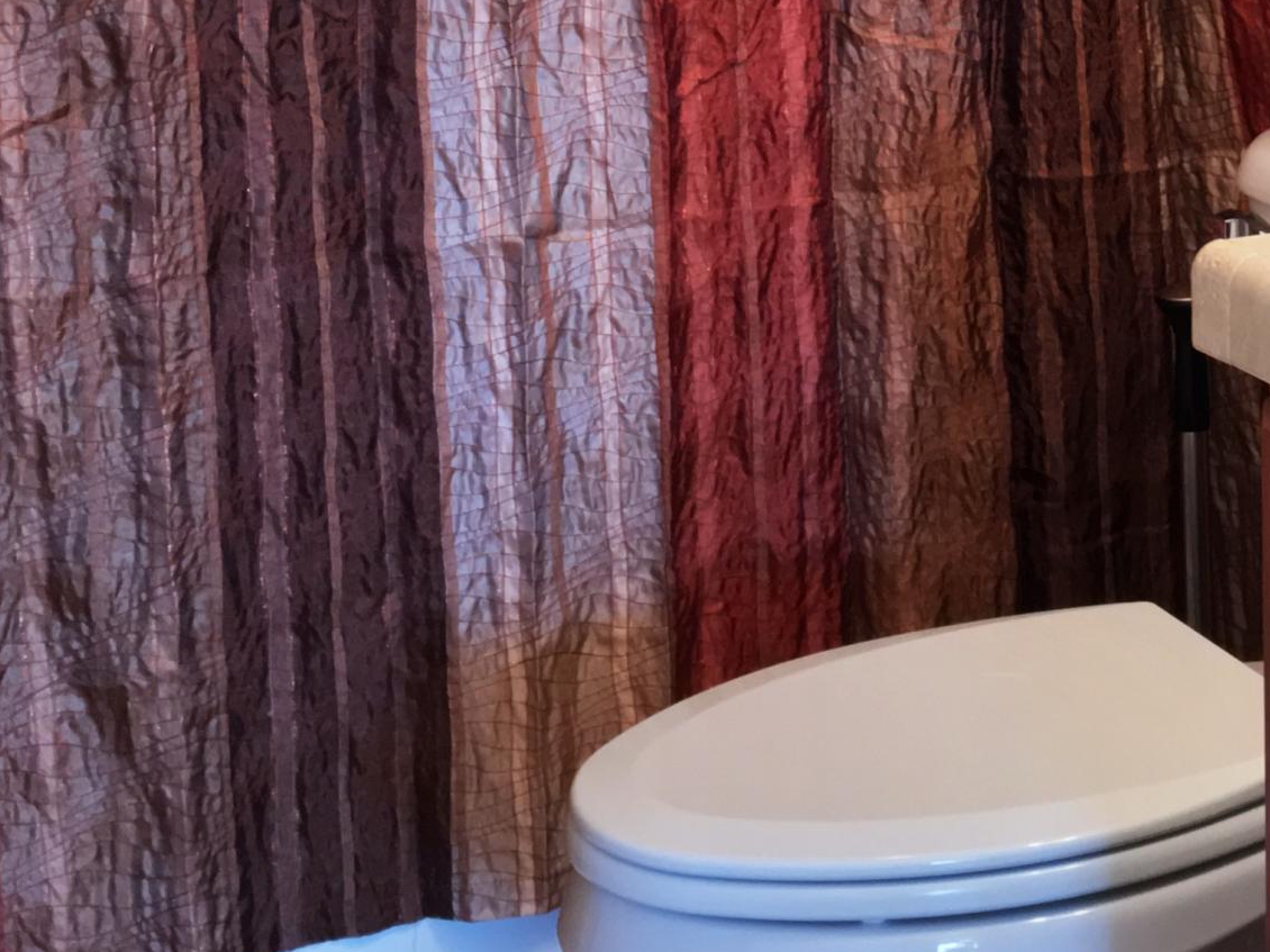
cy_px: -252
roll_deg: +0.7
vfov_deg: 18.0
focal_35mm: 77
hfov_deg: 24.0
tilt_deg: -3.2
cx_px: 1316
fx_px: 2824
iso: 40
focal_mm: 4.15
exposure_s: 1/30
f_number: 2.2
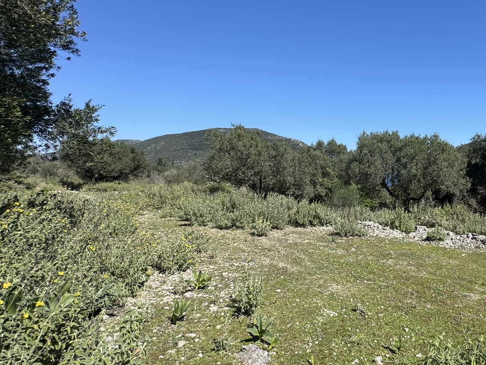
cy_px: 173
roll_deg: +0.5
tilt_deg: +0.5
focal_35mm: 23
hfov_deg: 69.1
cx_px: 364
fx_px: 323
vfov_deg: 58.8
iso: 50
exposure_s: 1/1880
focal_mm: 2.22
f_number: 2.2
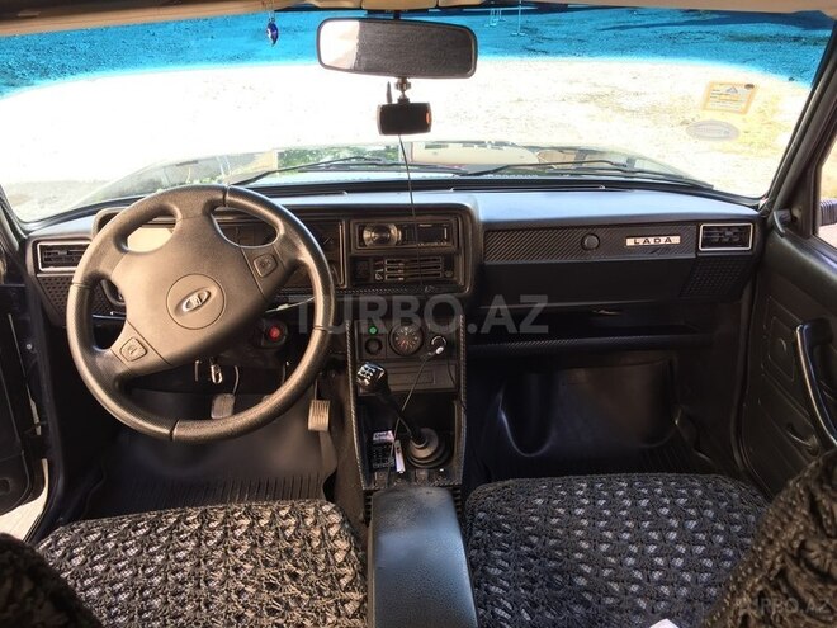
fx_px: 701
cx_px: 418
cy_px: 314
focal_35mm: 29
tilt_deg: -29.2
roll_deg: -0.1
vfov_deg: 48.2
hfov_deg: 61.7
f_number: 2.2
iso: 40
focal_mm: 4.15
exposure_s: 1/50
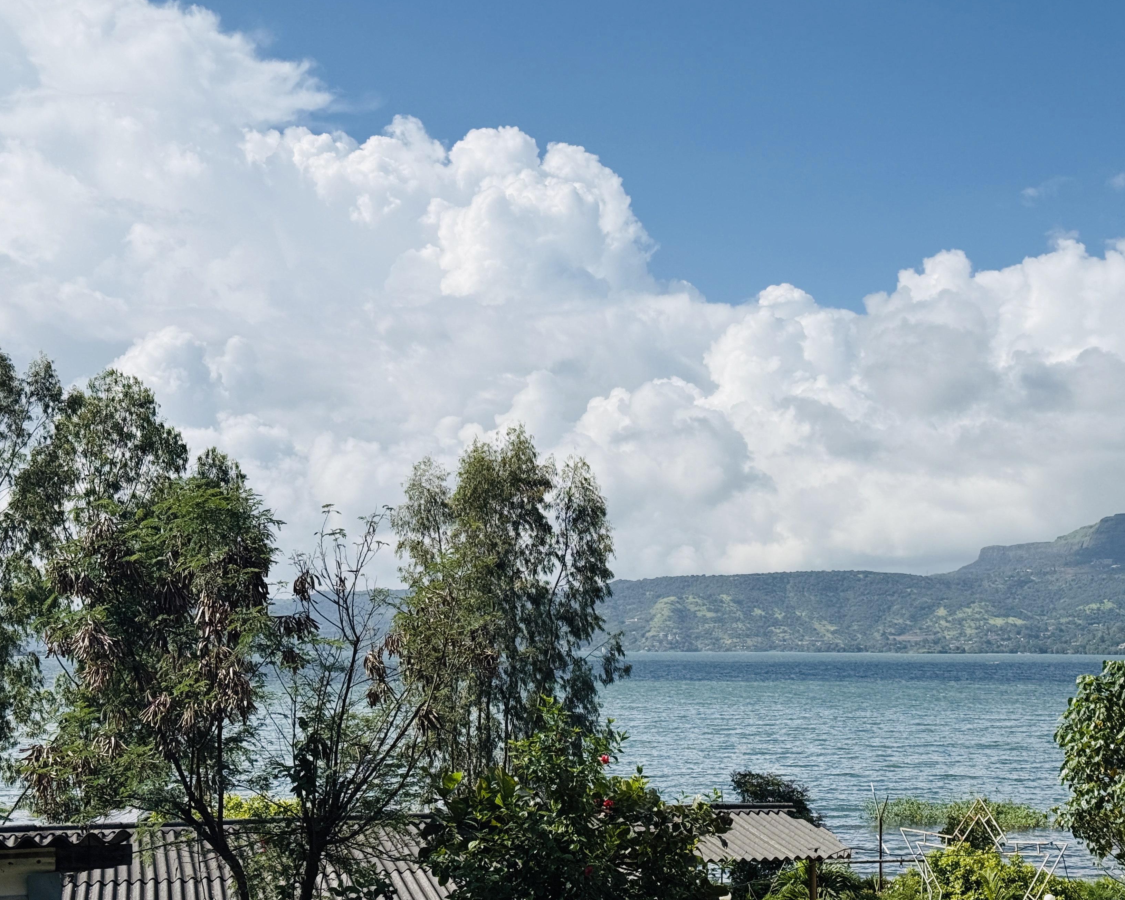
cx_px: 690
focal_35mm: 58
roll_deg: +0.2
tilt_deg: +3.9
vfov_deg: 26.2
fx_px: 1931
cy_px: 508
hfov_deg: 32.4
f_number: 1.78
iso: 80
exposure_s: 1/11364
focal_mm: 6.76
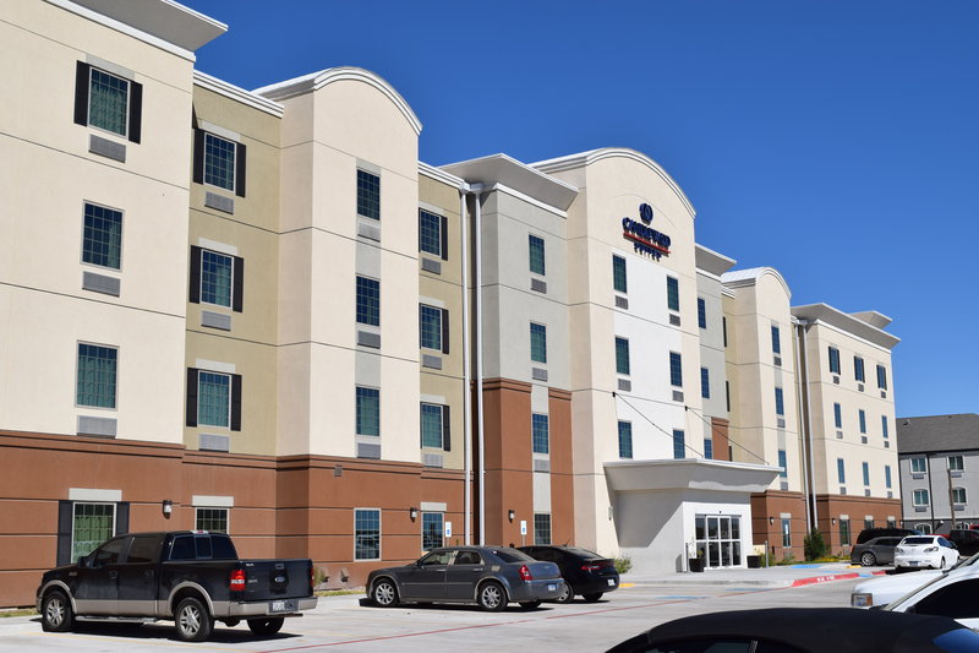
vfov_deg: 29.9
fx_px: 1223
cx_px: 490
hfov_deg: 43.6
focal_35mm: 45
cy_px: 326
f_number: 13
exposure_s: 1/640
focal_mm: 30
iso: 200
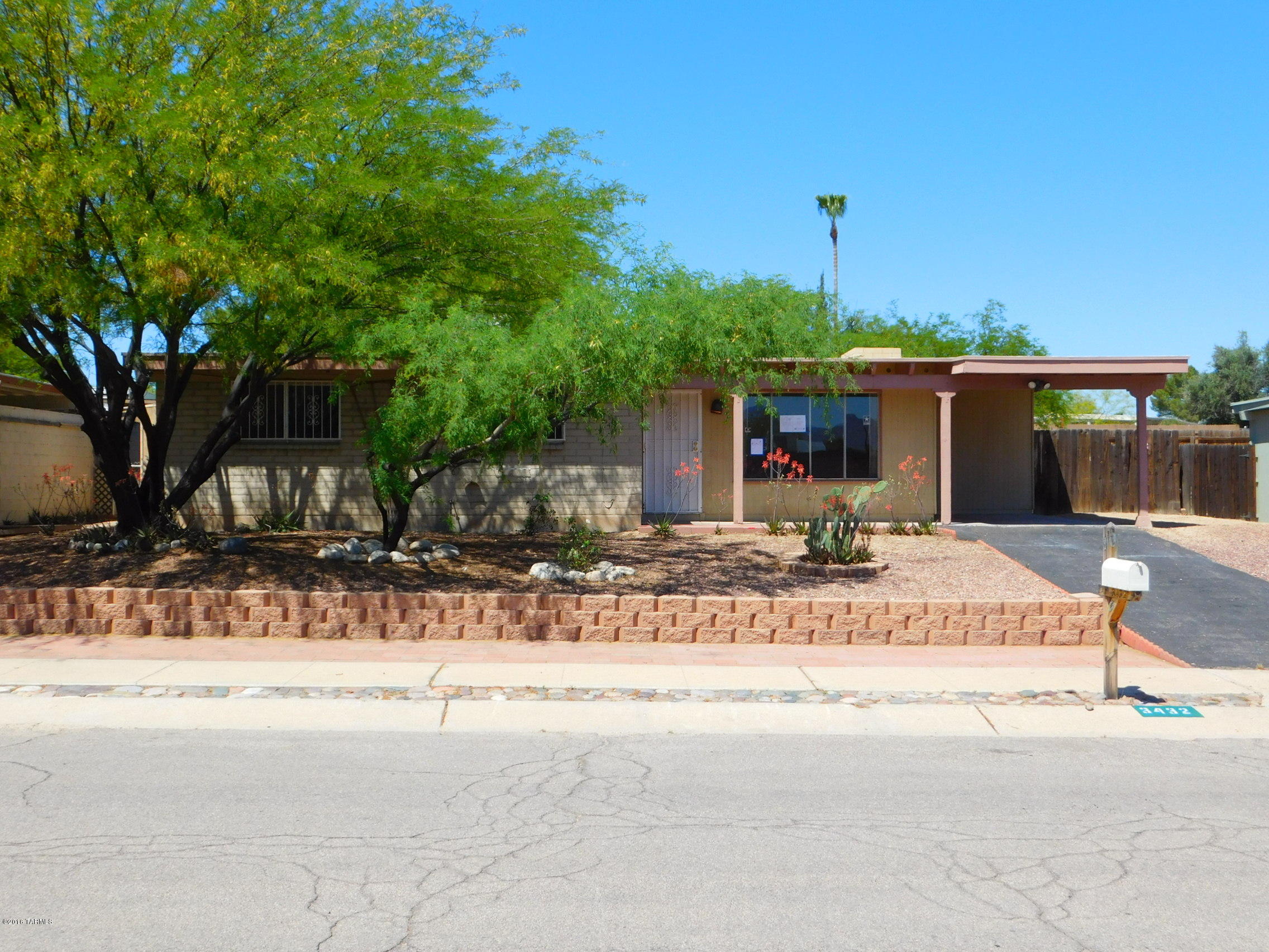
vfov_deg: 39.7
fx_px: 1320
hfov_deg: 51.4
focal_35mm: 36
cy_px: 476
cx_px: 634
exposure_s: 1/1250
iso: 125
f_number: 3.5
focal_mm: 6.3
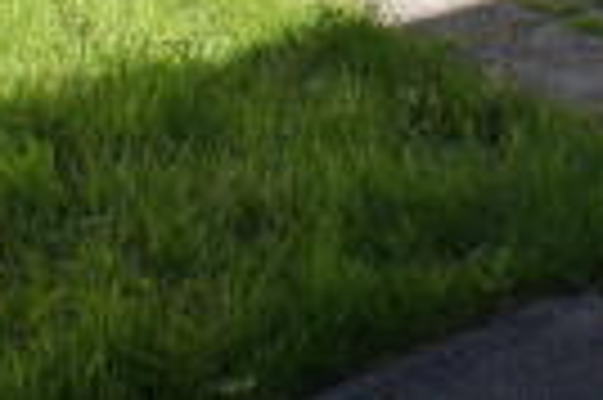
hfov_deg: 20.9
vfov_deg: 13.0
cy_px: -303
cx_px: 508
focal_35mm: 96
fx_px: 1606
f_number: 7.1
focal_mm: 18
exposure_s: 1/250
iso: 200
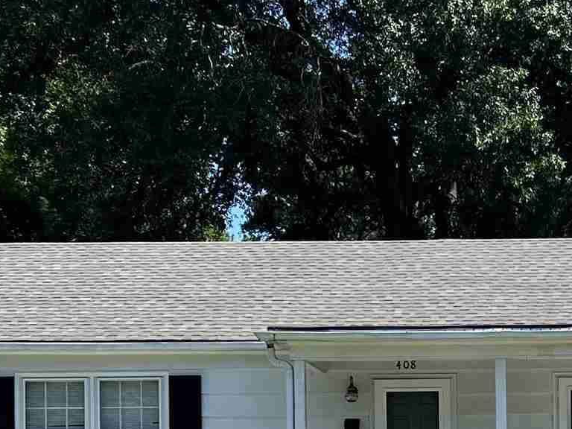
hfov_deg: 18.6
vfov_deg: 13.9
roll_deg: +0.3
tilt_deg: +0.4
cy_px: 474
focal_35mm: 104
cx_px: 519
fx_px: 1719
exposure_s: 1/2994
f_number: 1.5
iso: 50
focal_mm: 5.7
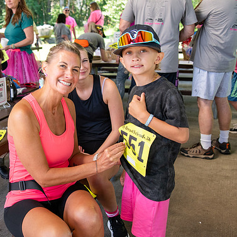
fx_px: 364
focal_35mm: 47
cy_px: 119
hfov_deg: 35.2
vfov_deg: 36.1
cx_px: 57
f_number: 2.8
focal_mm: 24
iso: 250
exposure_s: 1/400
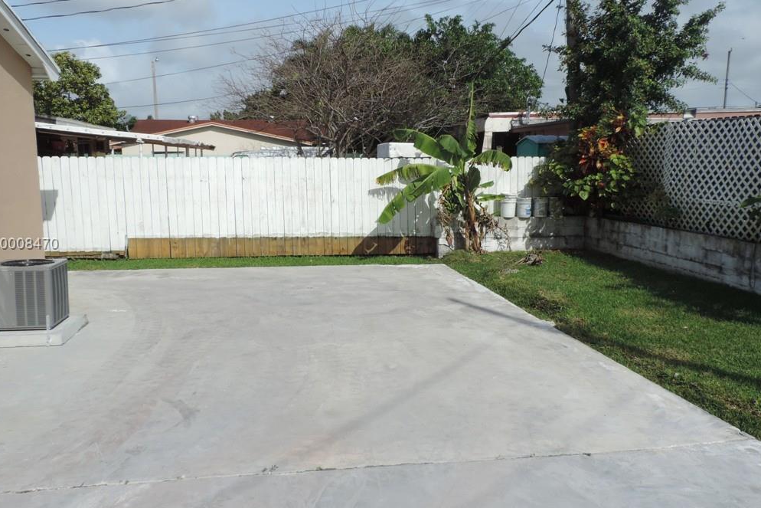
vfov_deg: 43.6
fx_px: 634
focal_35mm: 30
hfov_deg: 61.9
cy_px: 244
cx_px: 371
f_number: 4.3
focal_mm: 4.9
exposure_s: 1/1250
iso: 80
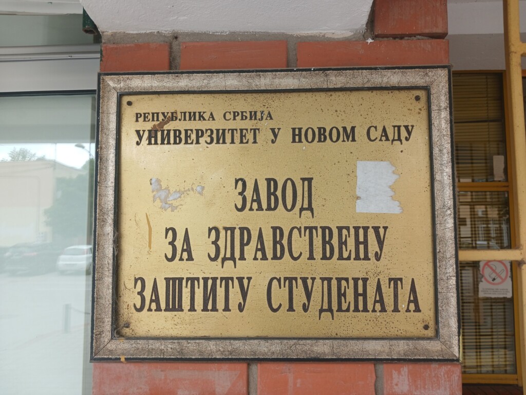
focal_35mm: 27
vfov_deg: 51.4
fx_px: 410
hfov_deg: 65.3
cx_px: 263
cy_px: 198
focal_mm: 3.98
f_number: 1.8
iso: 20
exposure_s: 1/50
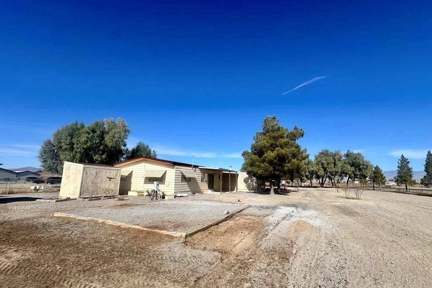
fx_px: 180
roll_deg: -0.9
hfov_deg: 100.4
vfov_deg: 77.2
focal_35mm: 15
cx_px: 220
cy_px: 154
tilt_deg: +9.9
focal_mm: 2.22
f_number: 2.2
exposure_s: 1/3040
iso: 40
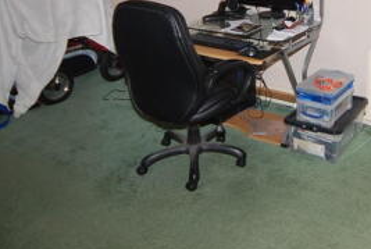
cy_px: 24
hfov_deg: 42.5
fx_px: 454
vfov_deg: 29.4
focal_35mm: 44
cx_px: 295
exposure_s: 1/60
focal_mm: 12
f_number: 4.5
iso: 200
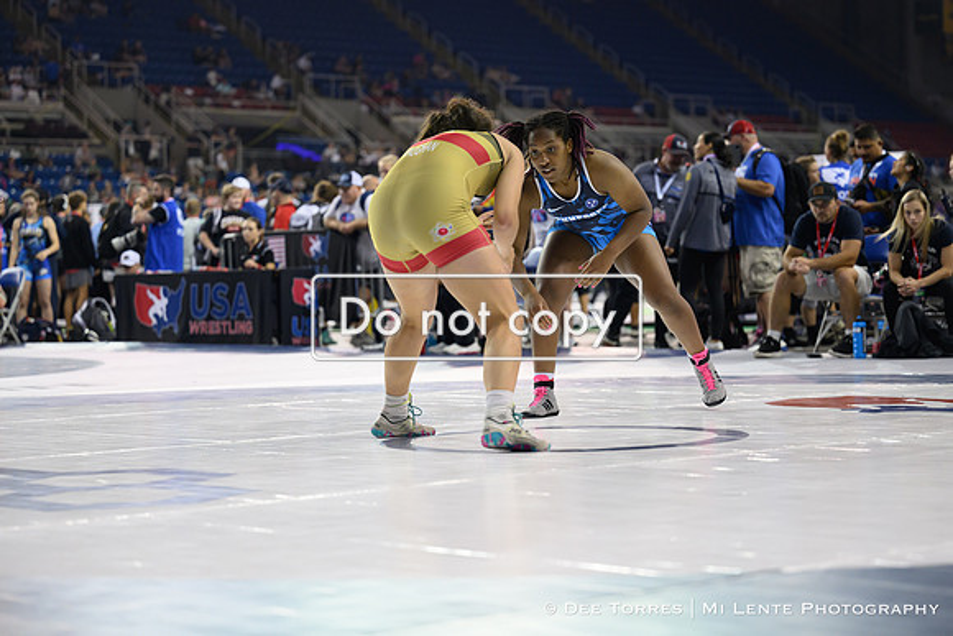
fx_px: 2224
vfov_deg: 16.3
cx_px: 476
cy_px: 318
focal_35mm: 84
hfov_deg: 24.2
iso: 2200
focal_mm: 84
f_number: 2.8
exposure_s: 1/800
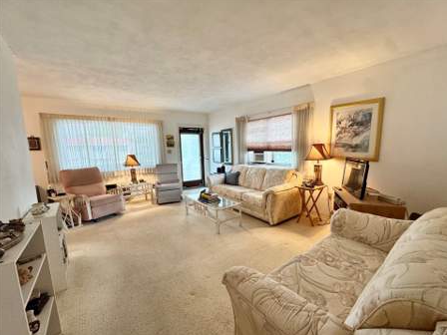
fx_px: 194
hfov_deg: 98.1
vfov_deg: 81.7
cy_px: 174
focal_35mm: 15
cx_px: 234
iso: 250
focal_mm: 2.22
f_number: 2.2
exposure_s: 1/60
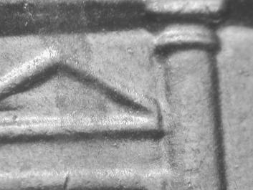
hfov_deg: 7.8
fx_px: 1842
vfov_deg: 5.9
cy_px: 47
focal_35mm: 252
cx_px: 40
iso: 100
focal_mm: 28.8
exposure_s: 1/7.4
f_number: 4.8
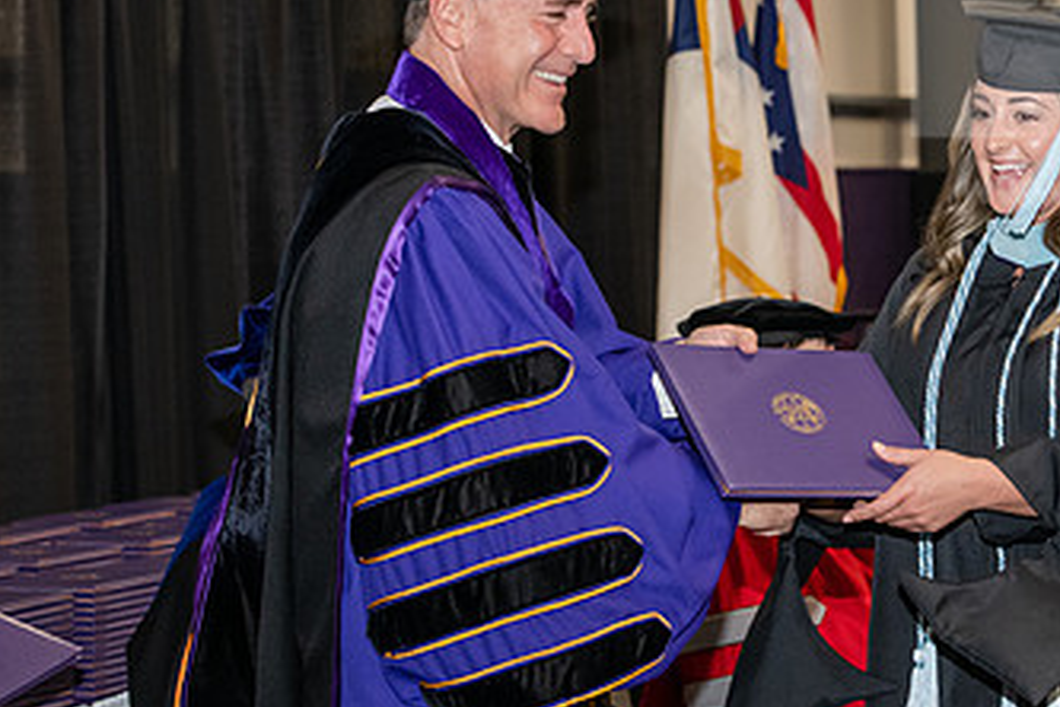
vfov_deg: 11.2
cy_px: 256
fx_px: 3592
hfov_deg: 16.7
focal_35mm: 122
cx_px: 815
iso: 2500
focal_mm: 70
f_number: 5.6
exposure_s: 1/200
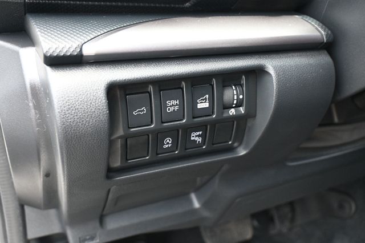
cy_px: 122
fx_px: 342
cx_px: 182
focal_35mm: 34
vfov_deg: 39.1
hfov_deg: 56.2
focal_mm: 22.5
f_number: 4
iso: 1400
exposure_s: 1/125
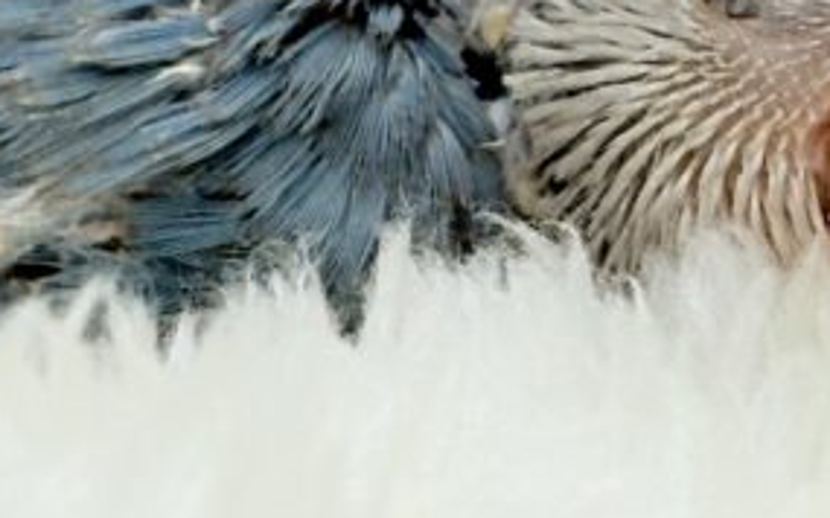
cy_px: -262
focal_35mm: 232
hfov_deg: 9.0
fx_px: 5247
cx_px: 507
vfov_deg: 5.6
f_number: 1.6
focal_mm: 5.96
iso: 40
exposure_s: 1/50
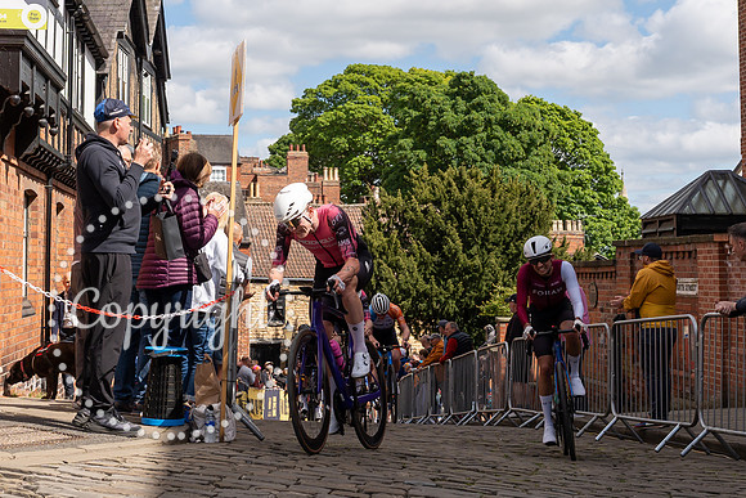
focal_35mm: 67
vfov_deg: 20.3
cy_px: 159
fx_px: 1388
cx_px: 325
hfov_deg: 30.1
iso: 125
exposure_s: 1/1000
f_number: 5
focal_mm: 32
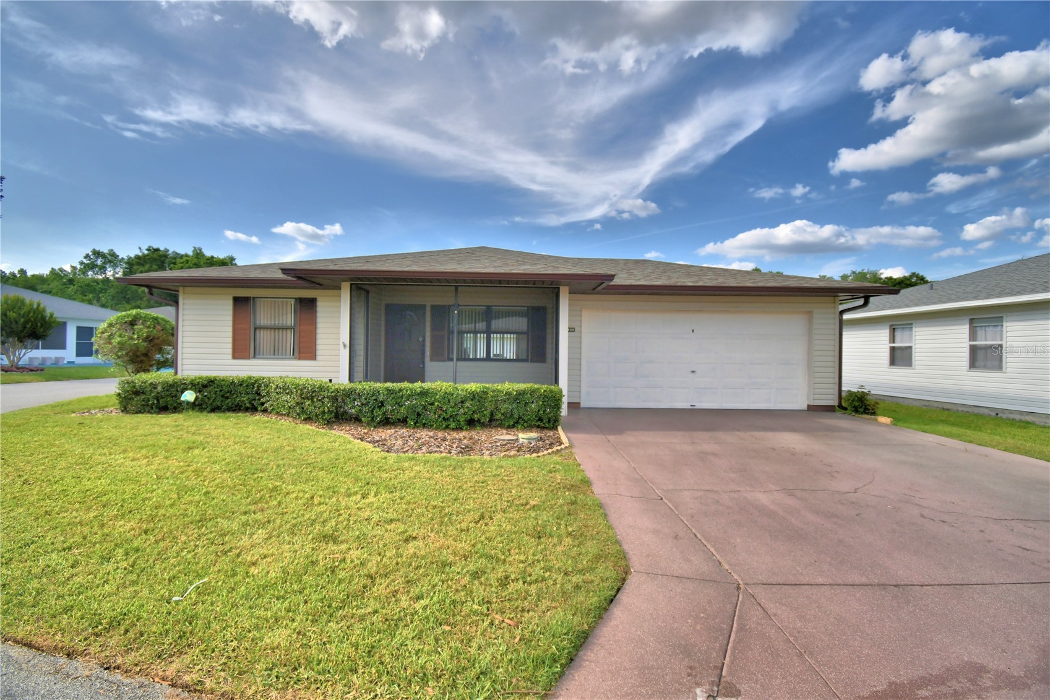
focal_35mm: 15
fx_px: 437
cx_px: 525
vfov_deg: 77.3
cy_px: 350
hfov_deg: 100.4
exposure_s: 1/1000
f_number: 4.5
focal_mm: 10
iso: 100
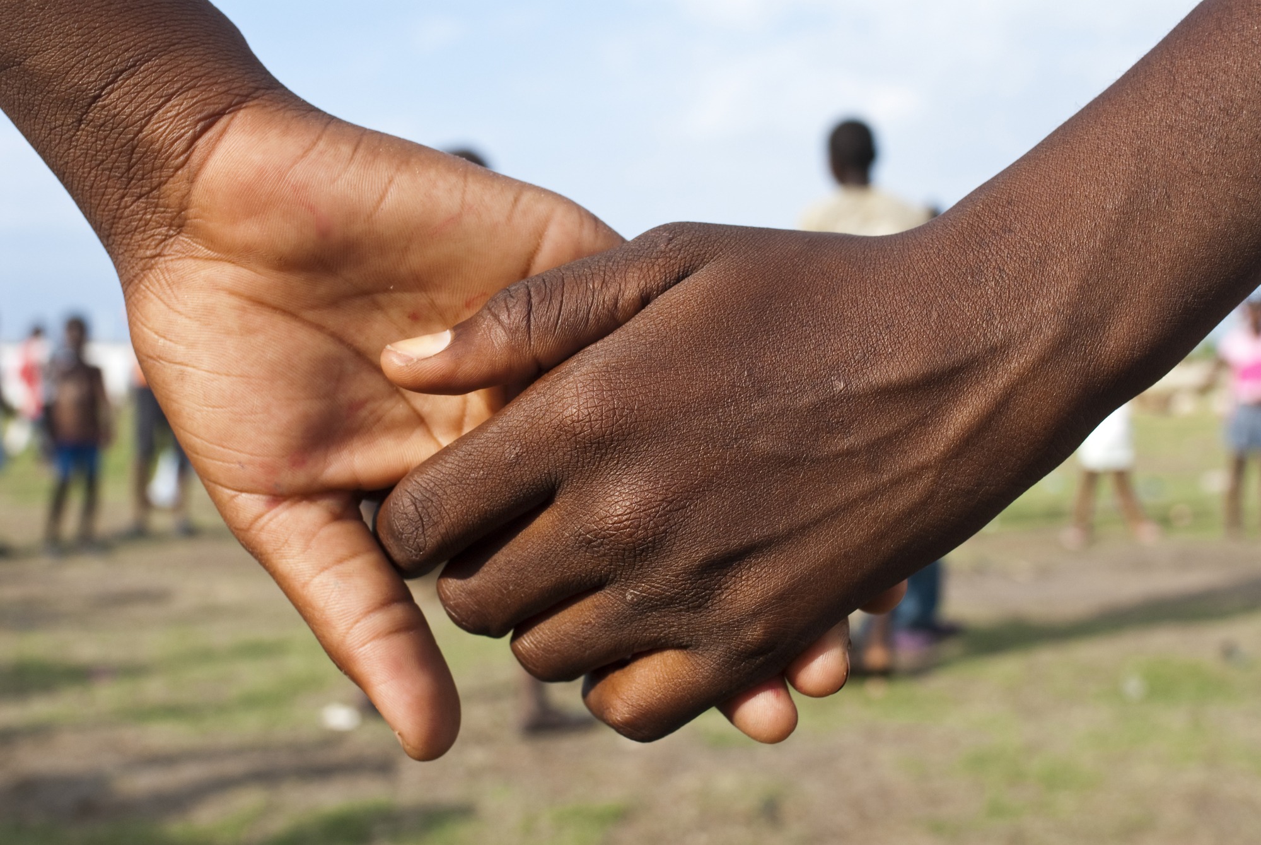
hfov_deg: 46.3
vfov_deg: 32.0
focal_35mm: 42
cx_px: 630
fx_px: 1473
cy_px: 422
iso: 200
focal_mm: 28
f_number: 8
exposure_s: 1/250
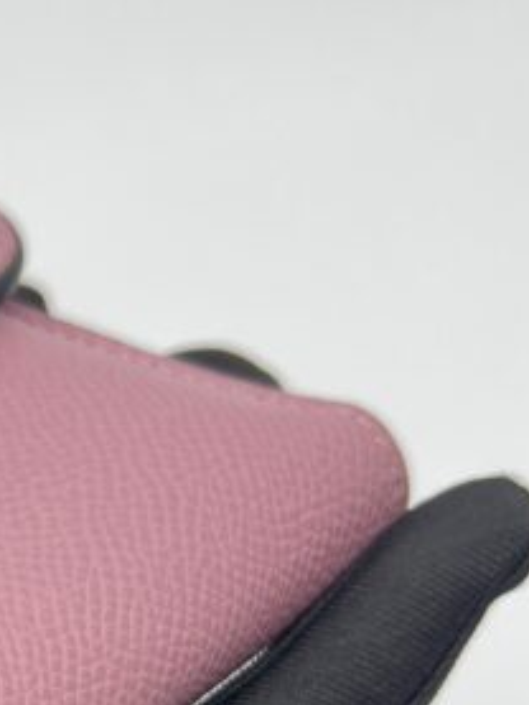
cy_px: 832
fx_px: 1955
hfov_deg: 14.1
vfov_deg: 19.3
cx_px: -341
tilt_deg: -47.8
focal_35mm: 96
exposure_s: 1/100
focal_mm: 5.7
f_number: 1.5
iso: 50
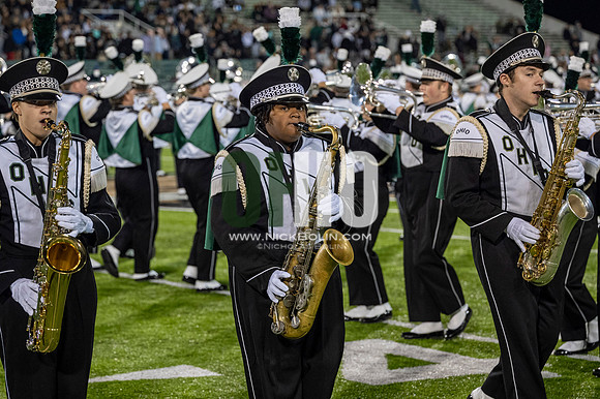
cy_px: 200
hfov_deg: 19.5
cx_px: 300
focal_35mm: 105
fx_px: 1749
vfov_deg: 13.0
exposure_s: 1/500
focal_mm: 70
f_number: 2.8
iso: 500
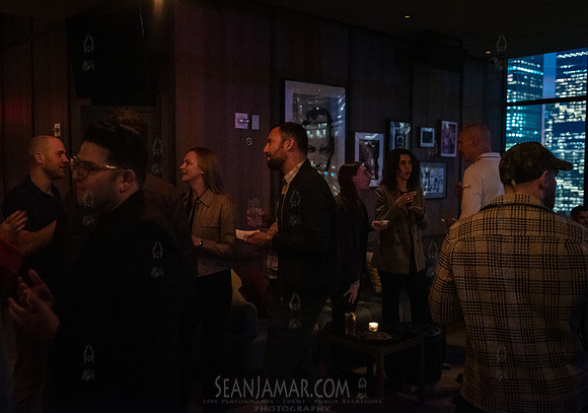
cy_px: 207
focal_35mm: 37
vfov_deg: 37.6
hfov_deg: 51.7
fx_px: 607
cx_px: 279
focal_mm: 35
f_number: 3.2
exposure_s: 1/125
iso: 10000
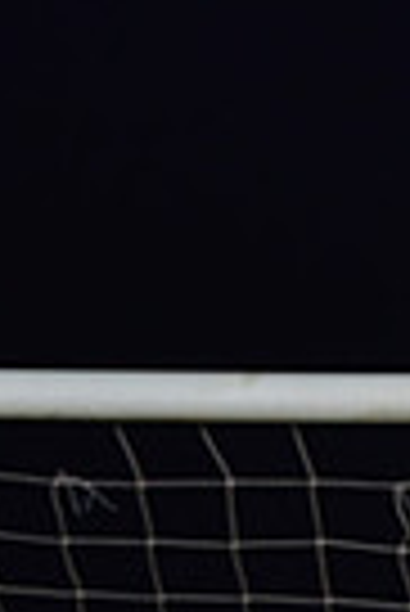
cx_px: 710
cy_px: 1116
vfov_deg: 4.6
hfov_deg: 3.1
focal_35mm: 447
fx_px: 7616
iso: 1000
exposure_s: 1/200
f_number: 5
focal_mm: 105
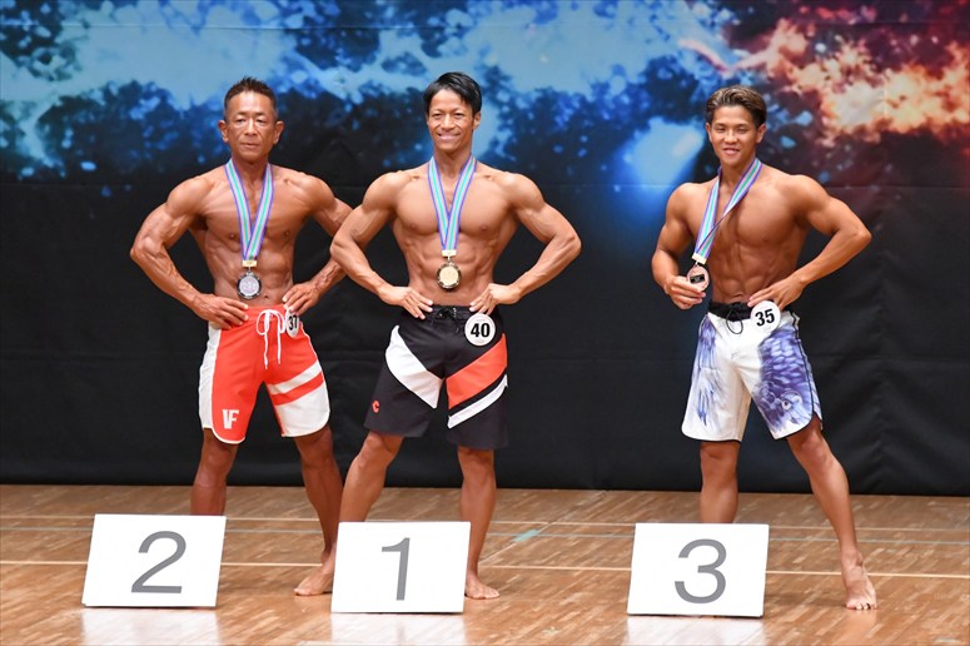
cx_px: 485
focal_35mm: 285
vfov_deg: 4.8
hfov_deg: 7.2
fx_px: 7676
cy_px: 323
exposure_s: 1/400
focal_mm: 190
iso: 8000
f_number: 5.6
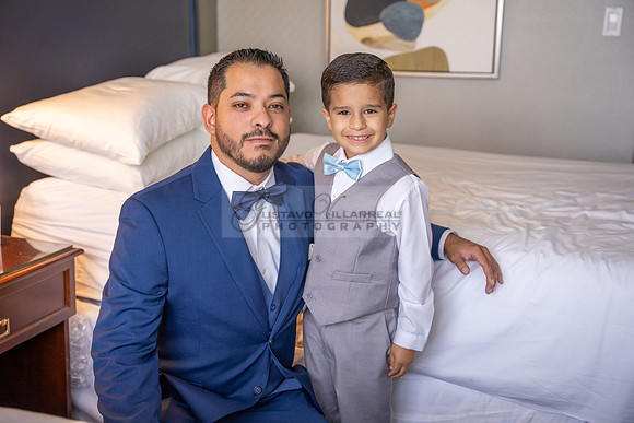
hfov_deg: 41.7
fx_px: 831
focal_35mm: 47
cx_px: 317
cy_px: 212
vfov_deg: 28.5
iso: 320
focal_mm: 47.2
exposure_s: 1/80
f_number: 3.5
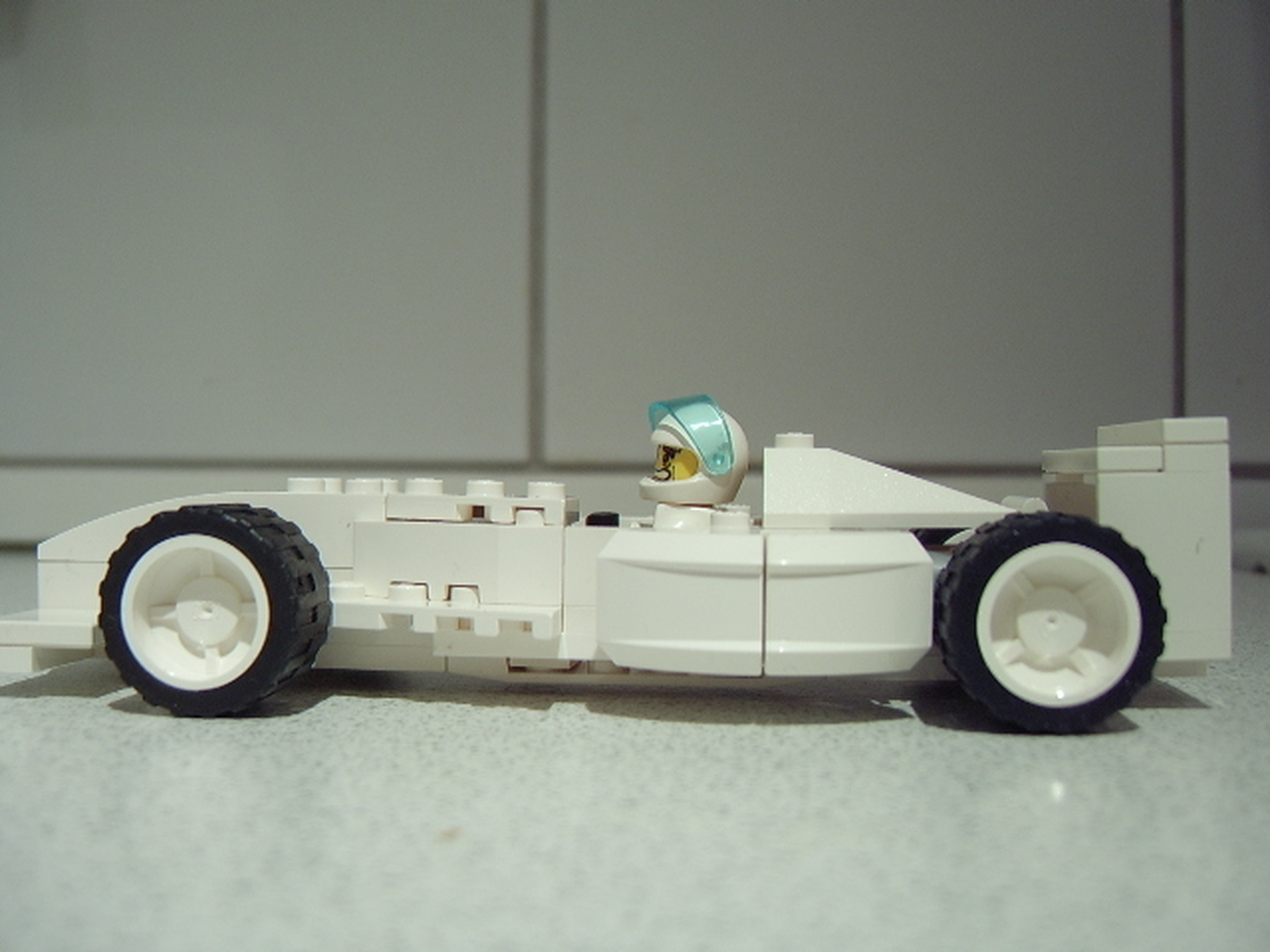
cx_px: 635
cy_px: 476
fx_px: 1137
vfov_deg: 45.4
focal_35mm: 31
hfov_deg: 58.4
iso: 100
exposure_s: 1/14
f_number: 2.7
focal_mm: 8.13
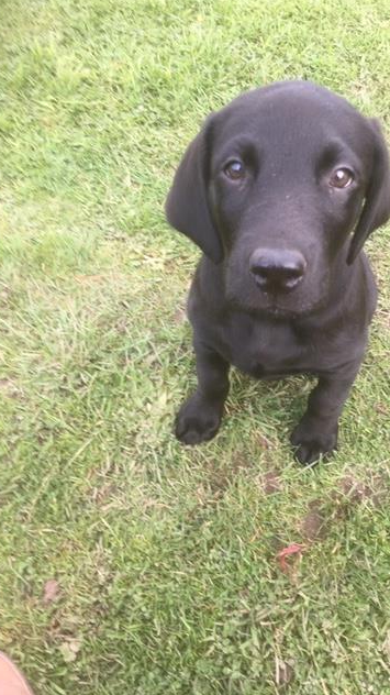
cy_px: 345
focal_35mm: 32
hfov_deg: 36.5
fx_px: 589
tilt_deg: -57.0
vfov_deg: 61.0
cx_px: 232
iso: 32
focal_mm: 4.15
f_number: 2.2
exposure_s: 1/50
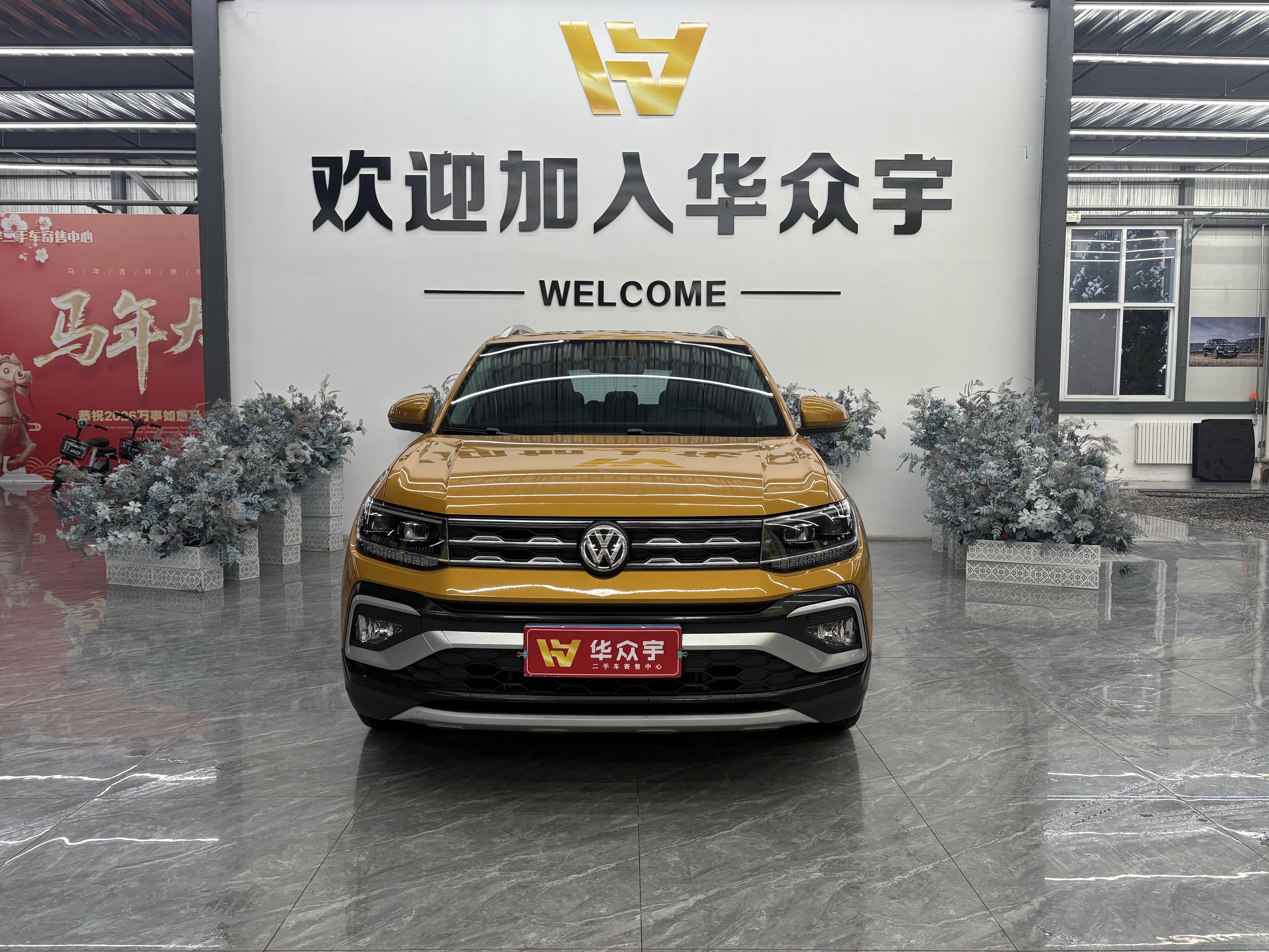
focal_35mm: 26
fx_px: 953
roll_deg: -0.3
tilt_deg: -4.2
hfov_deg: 67.3
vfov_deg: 53.1
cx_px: 634
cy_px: 476
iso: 100
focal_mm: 5.96
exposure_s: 1/100
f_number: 1.6
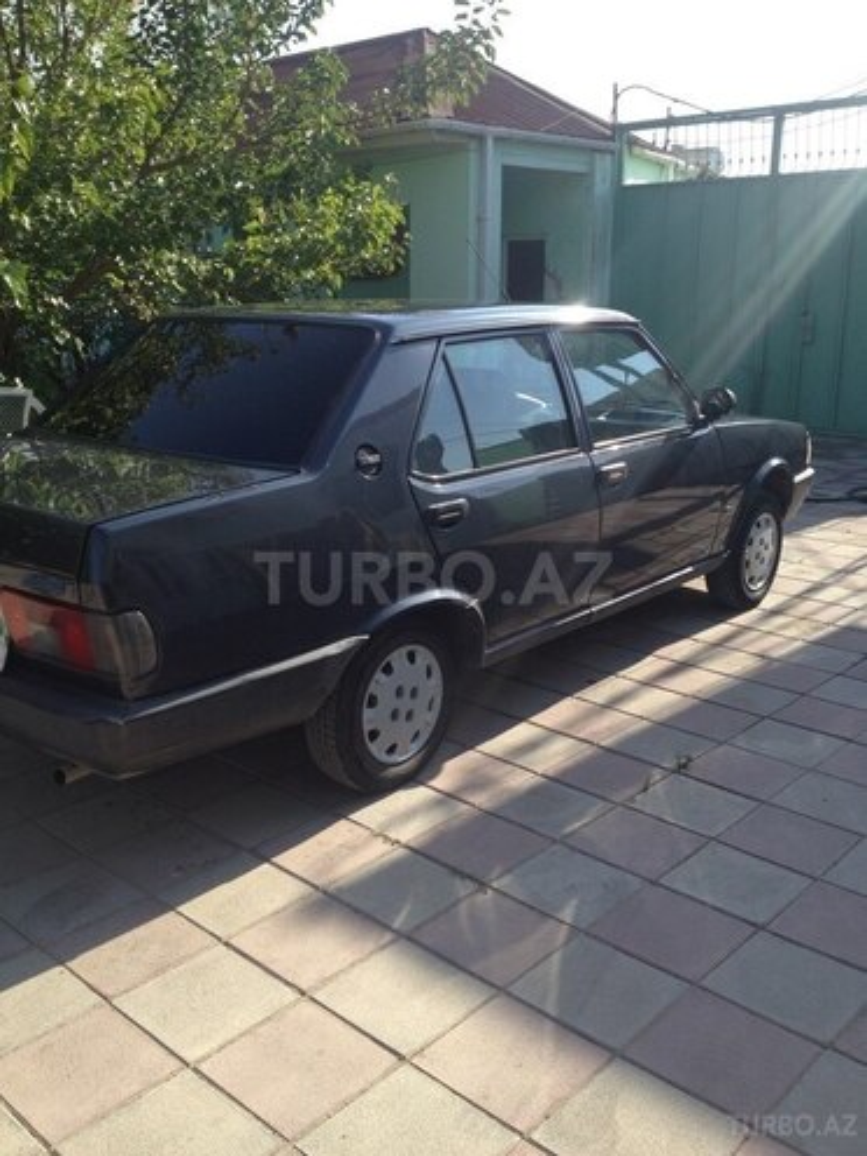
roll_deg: +2.2
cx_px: 434
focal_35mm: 35
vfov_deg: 52.6
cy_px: 578
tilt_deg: -17.5
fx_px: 1169
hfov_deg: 40.7
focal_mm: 4.28
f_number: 2.4
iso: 50
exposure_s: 1/863
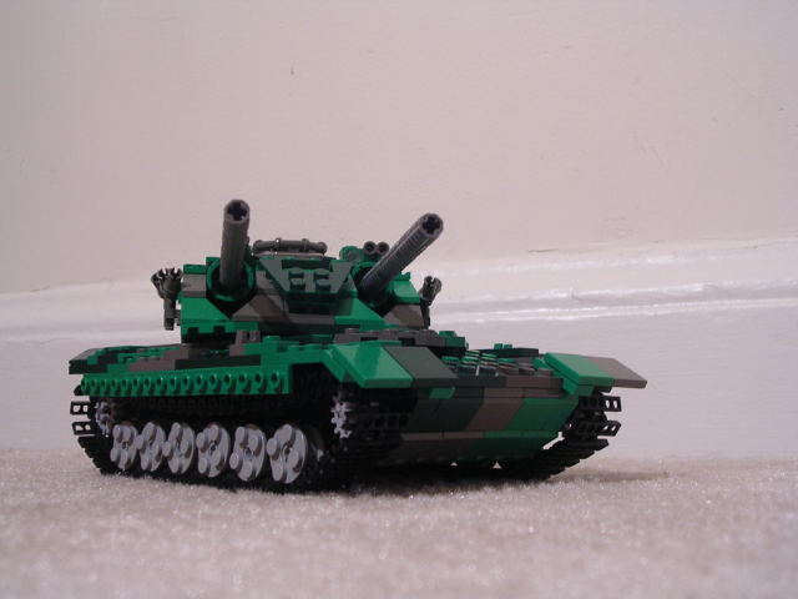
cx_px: 399
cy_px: 300
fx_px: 1130
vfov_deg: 29.7
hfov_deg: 38.9
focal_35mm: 49
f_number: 3.1
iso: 178
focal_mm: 7.5
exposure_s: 1/3.1
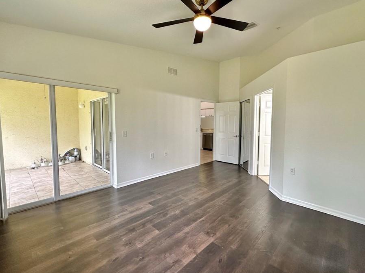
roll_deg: -0.5
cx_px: 195
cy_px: 134
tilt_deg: -3.6
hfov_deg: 94.4
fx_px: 169
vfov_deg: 78.1
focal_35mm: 16
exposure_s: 1/120
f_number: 2.2
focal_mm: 2.22
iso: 160
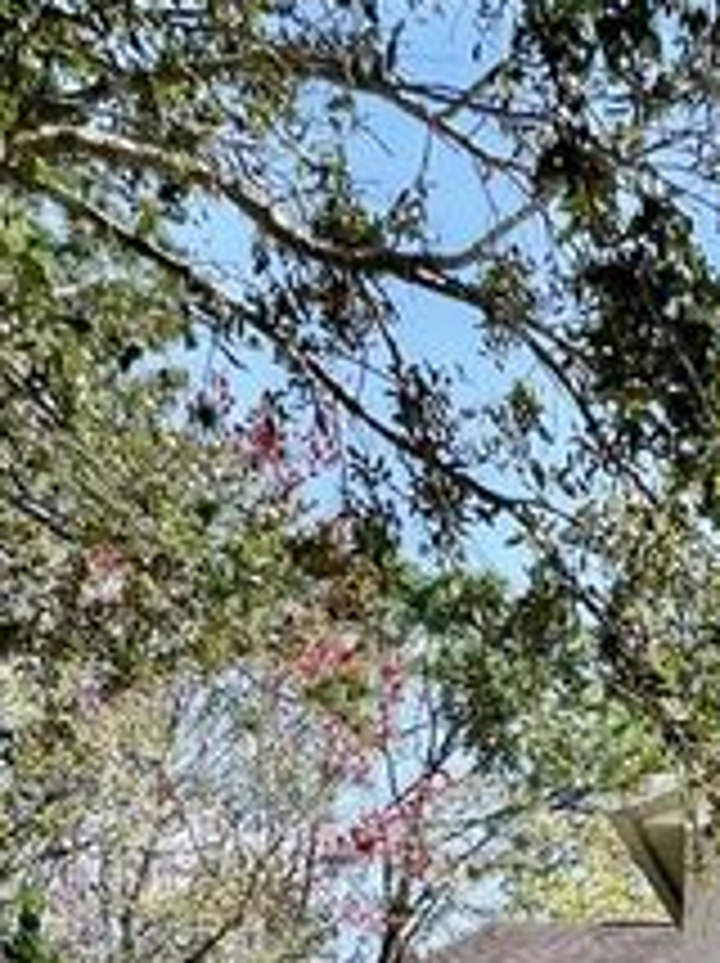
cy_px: 1154
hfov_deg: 16.4
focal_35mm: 81
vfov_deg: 22.3
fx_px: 2251
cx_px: 1120
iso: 32
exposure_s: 1/2882
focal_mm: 4.2
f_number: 1.6
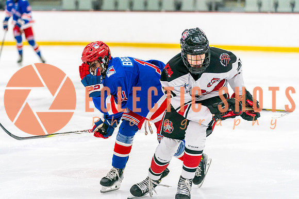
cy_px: 85
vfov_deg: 9.4
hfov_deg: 14.1
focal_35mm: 146
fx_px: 1211
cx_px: 127
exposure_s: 1/1250
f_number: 2.8
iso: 3200
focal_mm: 127
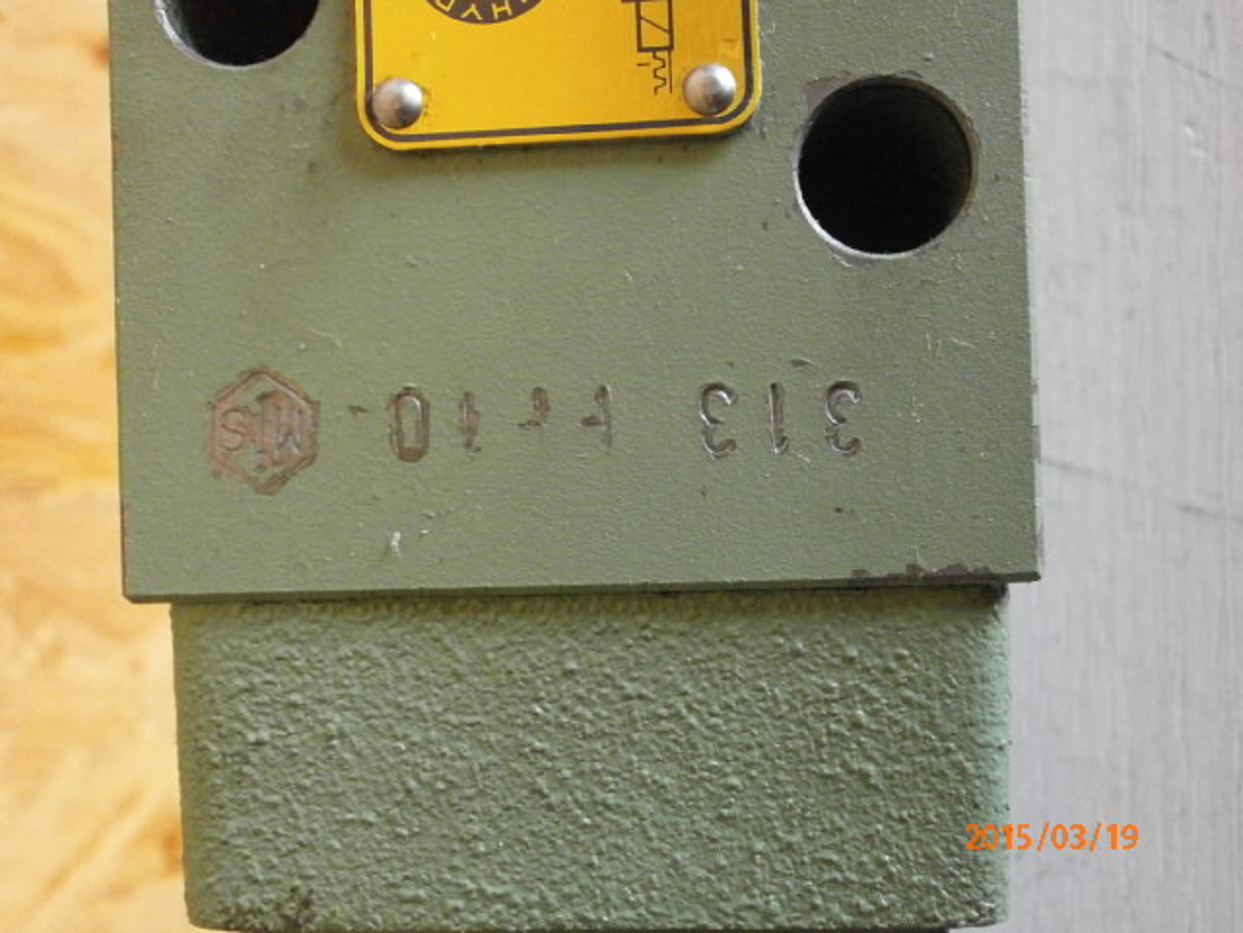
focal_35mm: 32
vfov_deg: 44.2
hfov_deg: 56.8
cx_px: 622
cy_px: 466
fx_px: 1149
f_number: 3.1
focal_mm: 5.8
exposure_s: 1/160
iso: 800
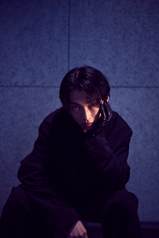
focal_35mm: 40
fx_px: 265
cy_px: 119
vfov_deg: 48.4
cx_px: 80
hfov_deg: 33.4
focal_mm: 40
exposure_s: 1/125
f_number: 2
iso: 200
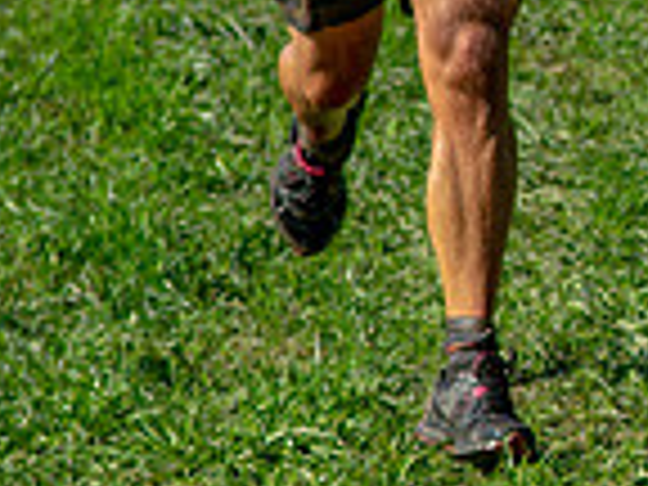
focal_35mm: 380
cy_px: 114
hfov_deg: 5.1
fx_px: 7113
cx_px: 1512
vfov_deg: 3.9
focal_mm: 55
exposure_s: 1/2500
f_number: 4
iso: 100
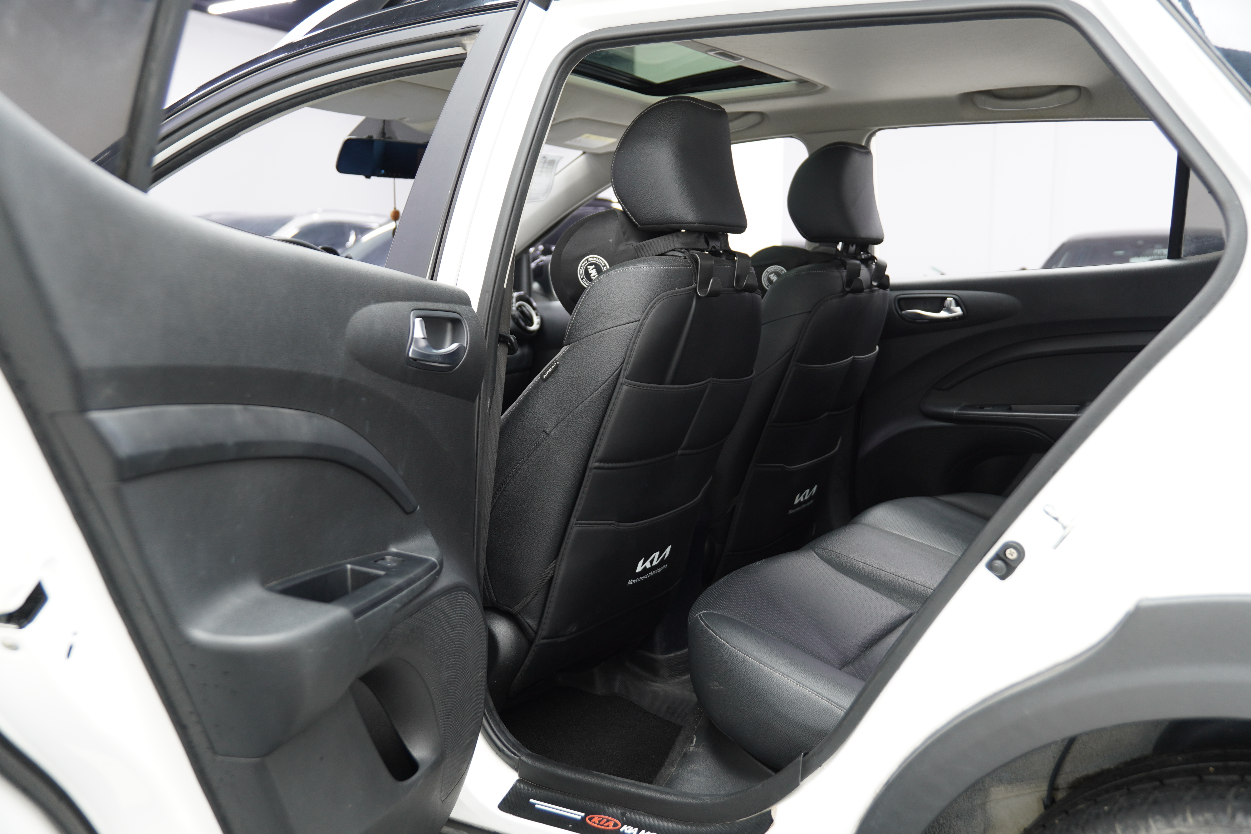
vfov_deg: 40.0
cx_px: 626
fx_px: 1147
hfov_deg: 57.2
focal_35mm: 33
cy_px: 417
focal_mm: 22
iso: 160
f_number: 2.8
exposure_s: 1/25
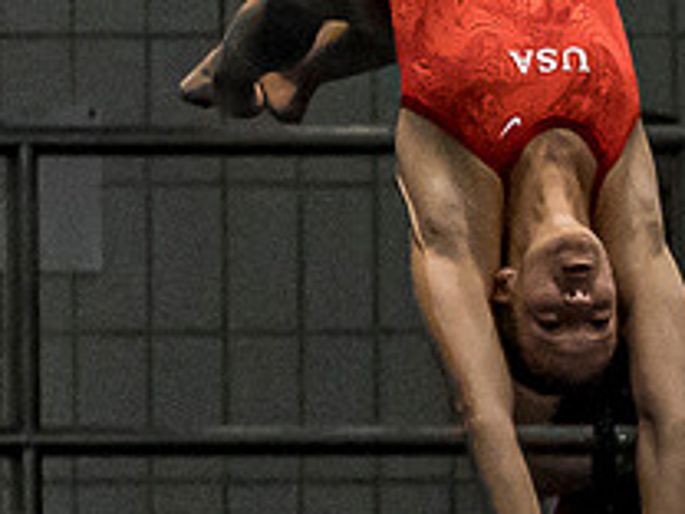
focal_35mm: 1532
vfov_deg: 1.0
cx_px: 413
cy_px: 26
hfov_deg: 1.3
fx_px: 30316
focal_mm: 120
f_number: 2.8
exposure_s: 1/1600
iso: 4000
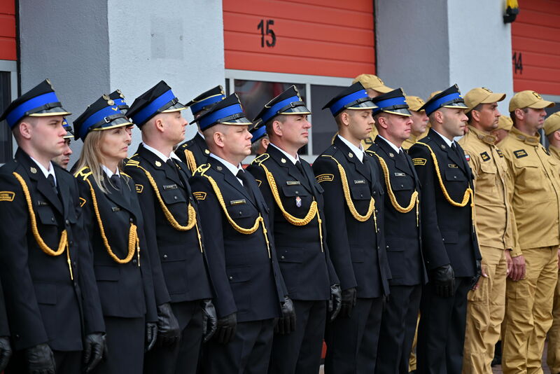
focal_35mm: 120
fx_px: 1867
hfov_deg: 17.1
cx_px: 280
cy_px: 187
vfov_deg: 11.4
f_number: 4
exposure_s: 1/250
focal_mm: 120
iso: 100
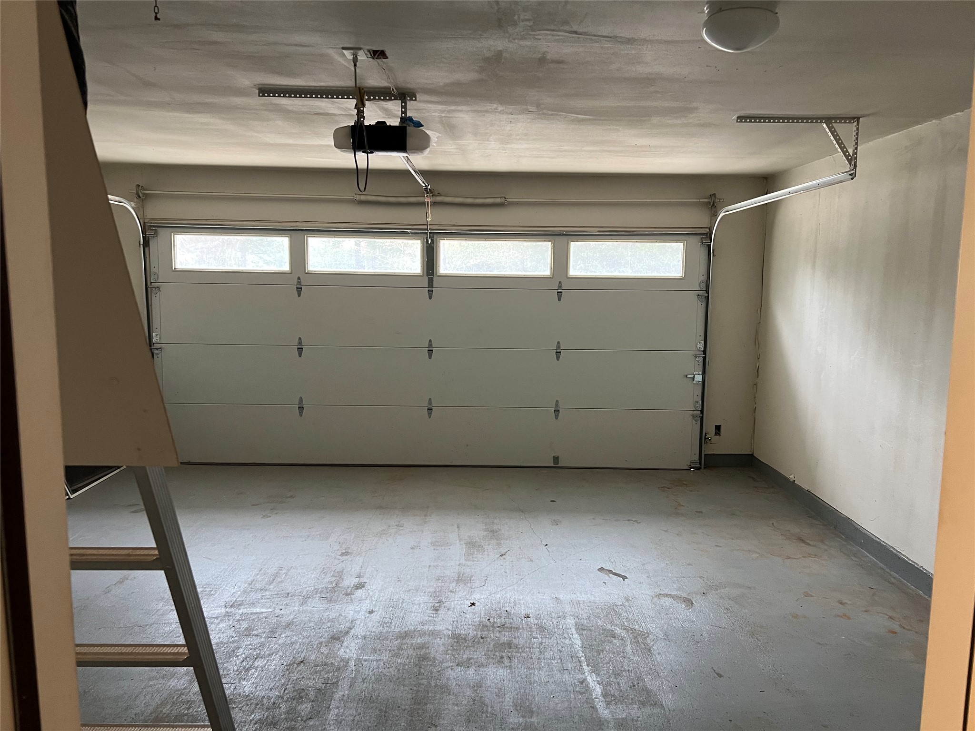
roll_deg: -0.6
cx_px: 488
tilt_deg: -7.4
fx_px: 732
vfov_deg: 53.1
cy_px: 366
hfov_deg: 67.3
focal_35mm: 26
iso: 250
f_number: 1.5
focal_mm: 5.7
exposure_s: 1/60
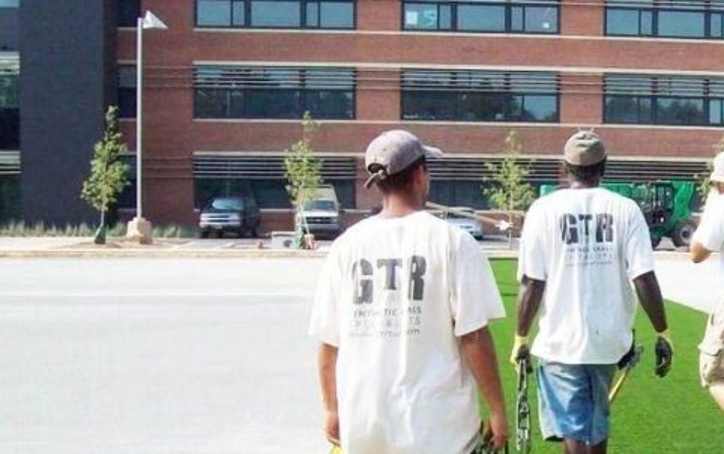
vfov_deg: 16.0
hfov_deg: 24.6
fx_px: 1599
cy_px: 365
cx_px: 685
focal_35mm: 81
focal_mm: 6
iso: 80
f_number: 4.8
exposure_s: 1/386
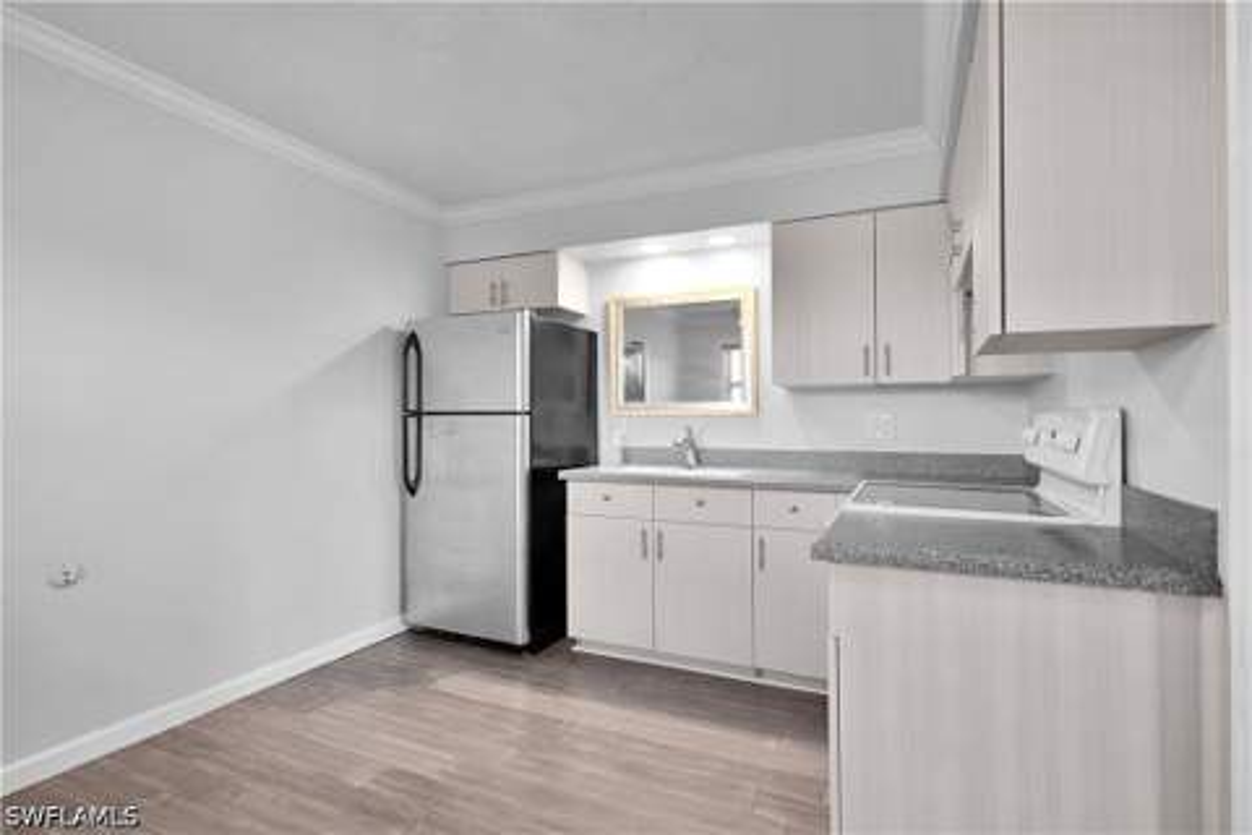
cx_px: 626
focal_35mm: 18
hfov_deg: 90.0
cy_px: 418
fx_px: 626
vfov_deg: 67.4
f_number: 3.5
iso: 160
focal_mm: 12
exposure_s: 1/20
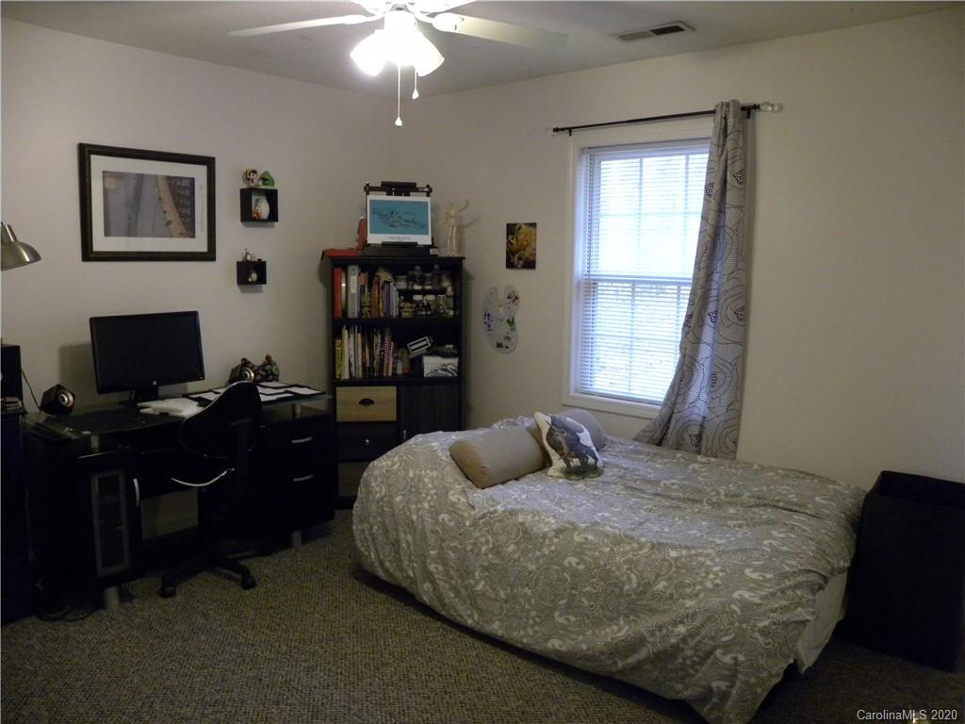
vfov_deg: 53.1
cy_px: 362
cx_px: 482
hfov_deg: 67.3
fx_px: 725
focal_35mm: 26
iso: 400
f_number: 2.8
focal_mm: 4.6
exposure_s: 1/47.1
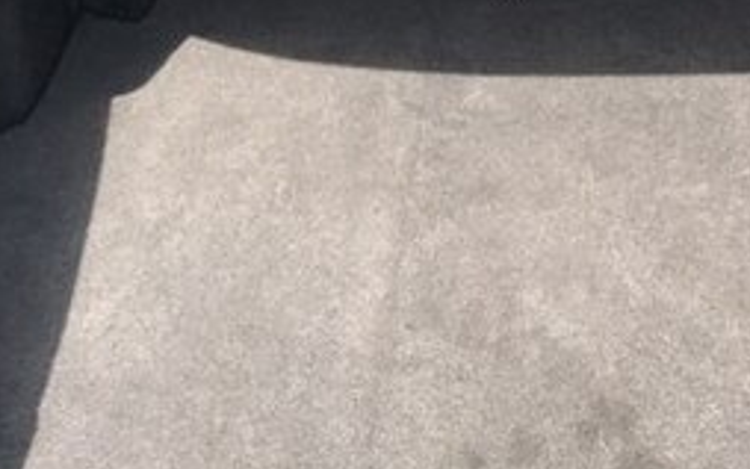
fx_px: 1575
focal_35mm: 77
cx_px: 658
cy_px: -137
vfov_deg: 16.1
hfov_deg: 26.0
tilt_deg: -30.4
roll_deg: +2.4
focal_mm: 3.99
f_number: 1.8
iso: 20
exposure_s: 1/544
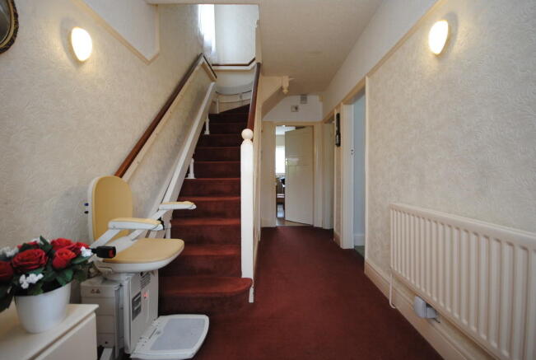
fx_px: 224
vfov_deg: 77.6
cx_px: 268
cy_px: 180
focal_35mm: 15
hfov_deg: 100.3
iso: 400
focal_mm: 10
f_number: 4
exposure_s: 1/25
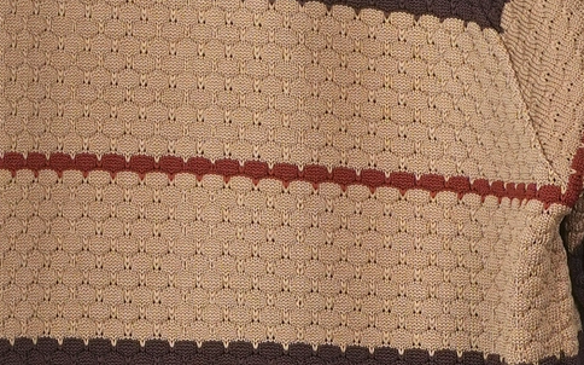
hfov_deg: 7.4
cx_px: -11
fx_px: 4487
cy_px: 520
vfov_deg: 4.6
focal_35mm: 282
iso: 320
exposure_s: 1/40
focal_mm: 31
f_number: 9
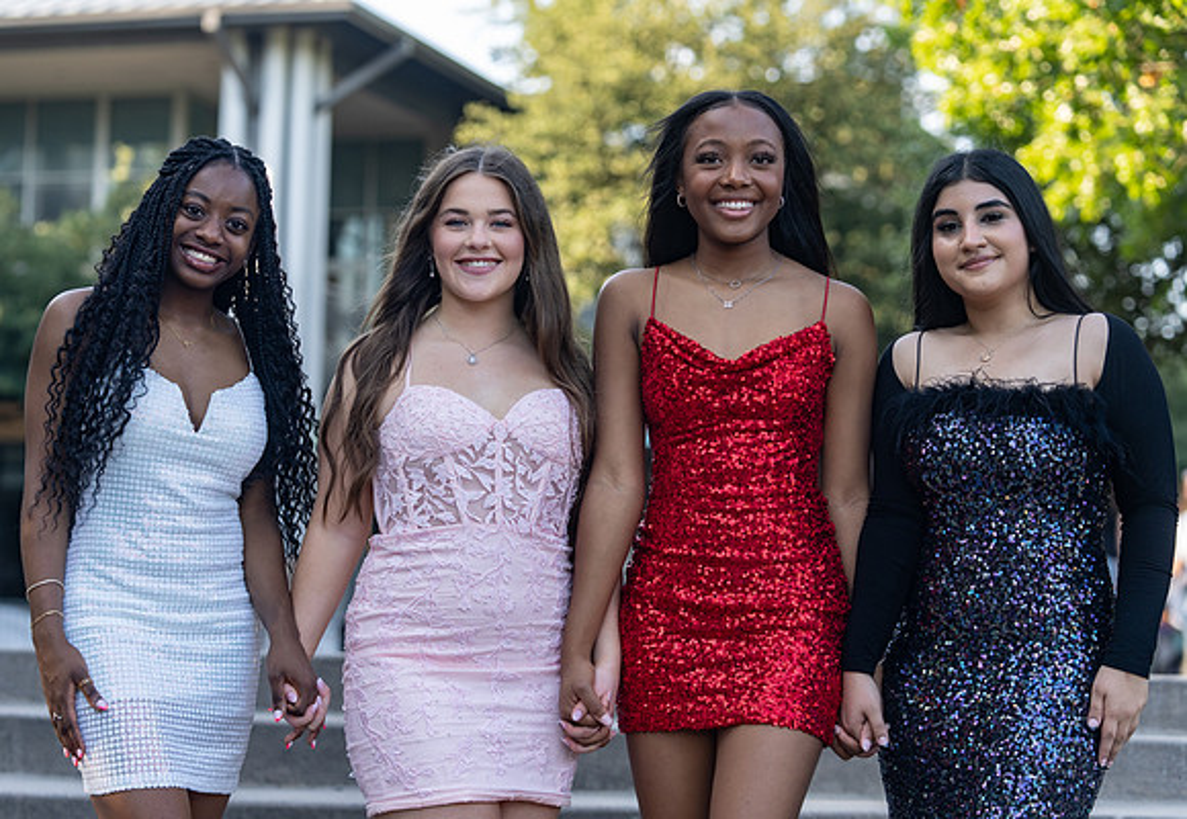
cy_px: 402
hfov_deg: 22.1
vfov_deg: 15.3
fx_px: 3039
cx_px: 563
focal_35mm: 91
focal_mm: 86
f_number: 3.5
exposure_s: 1/320
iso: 250
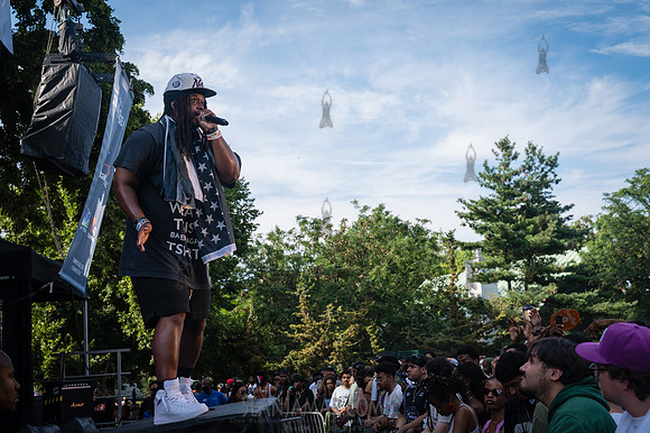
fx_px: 830
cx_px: 325
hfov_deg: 42.8
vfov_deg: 29.2
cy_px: 216
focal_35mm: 46
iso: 500
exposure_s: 1/1250
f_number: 5
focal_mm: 46
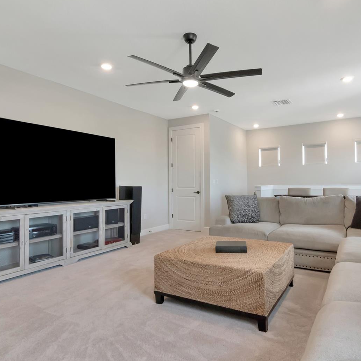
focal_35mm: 22
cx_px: 196
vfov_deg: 70.5
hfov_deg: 70.3
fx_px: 256
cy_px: 182
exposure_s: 1/20
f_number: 13
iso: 800
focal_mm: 11
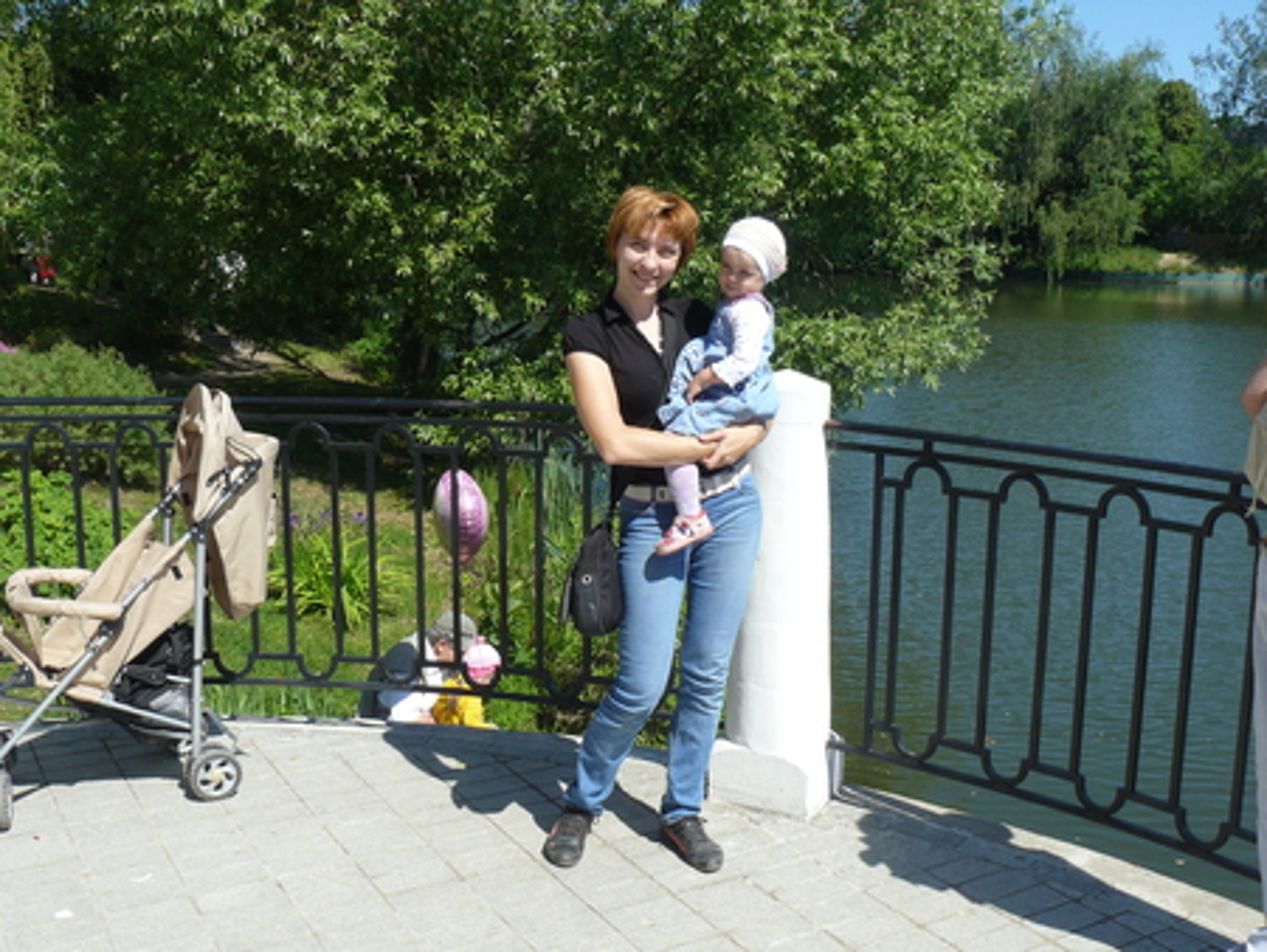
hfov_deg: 51.3
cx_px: 634
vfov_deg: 39.7
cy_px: 476
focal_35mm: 36
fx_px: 1318
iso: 100
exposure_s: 1/320
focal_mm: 6
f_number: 5.6
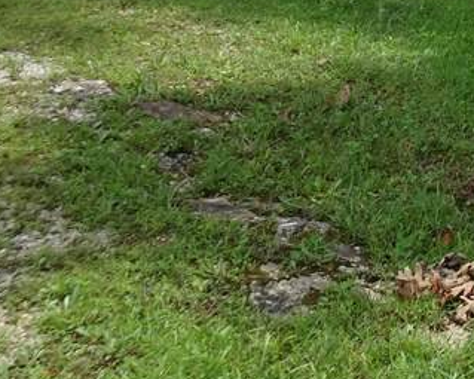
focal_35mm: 94
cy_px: -278
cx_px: 706
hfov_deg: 18.2
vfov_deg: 14.6
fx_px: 1318
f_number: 3.5
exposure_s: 1/500
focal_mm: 4.1
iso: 80
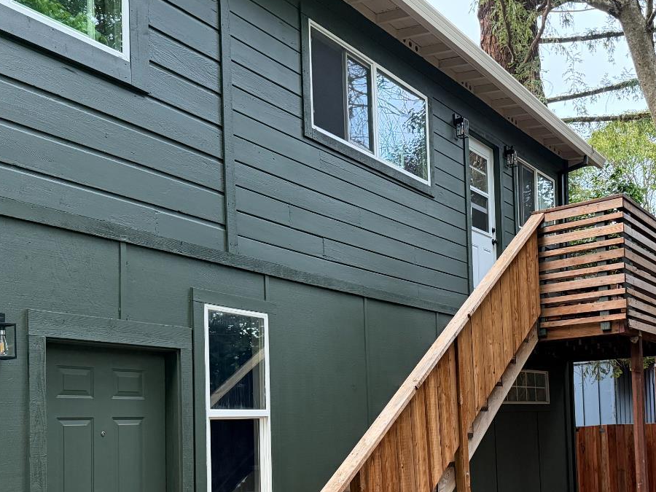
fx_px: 758
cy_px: 391
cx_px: 444
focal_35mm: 40
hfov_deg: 46.0
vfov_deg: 34.9
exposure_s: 1/60
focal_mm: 6.76
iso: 500
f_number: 1.78
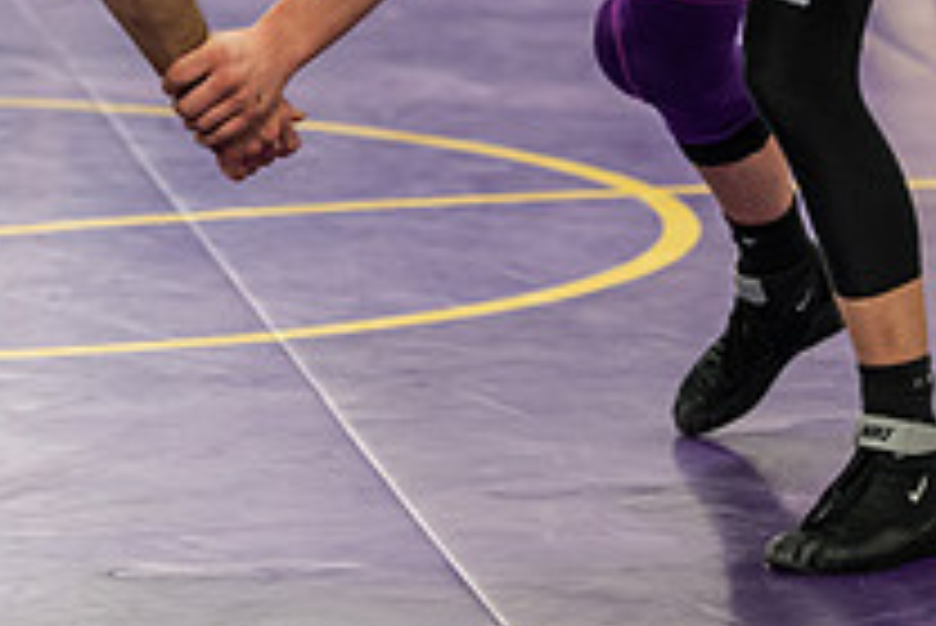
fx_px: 7103
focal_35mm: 273
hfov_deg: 7.5
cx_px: 225
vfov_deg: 5.0
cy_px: -92
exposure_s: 1/250
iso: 2000
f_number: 3.2
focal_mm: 98
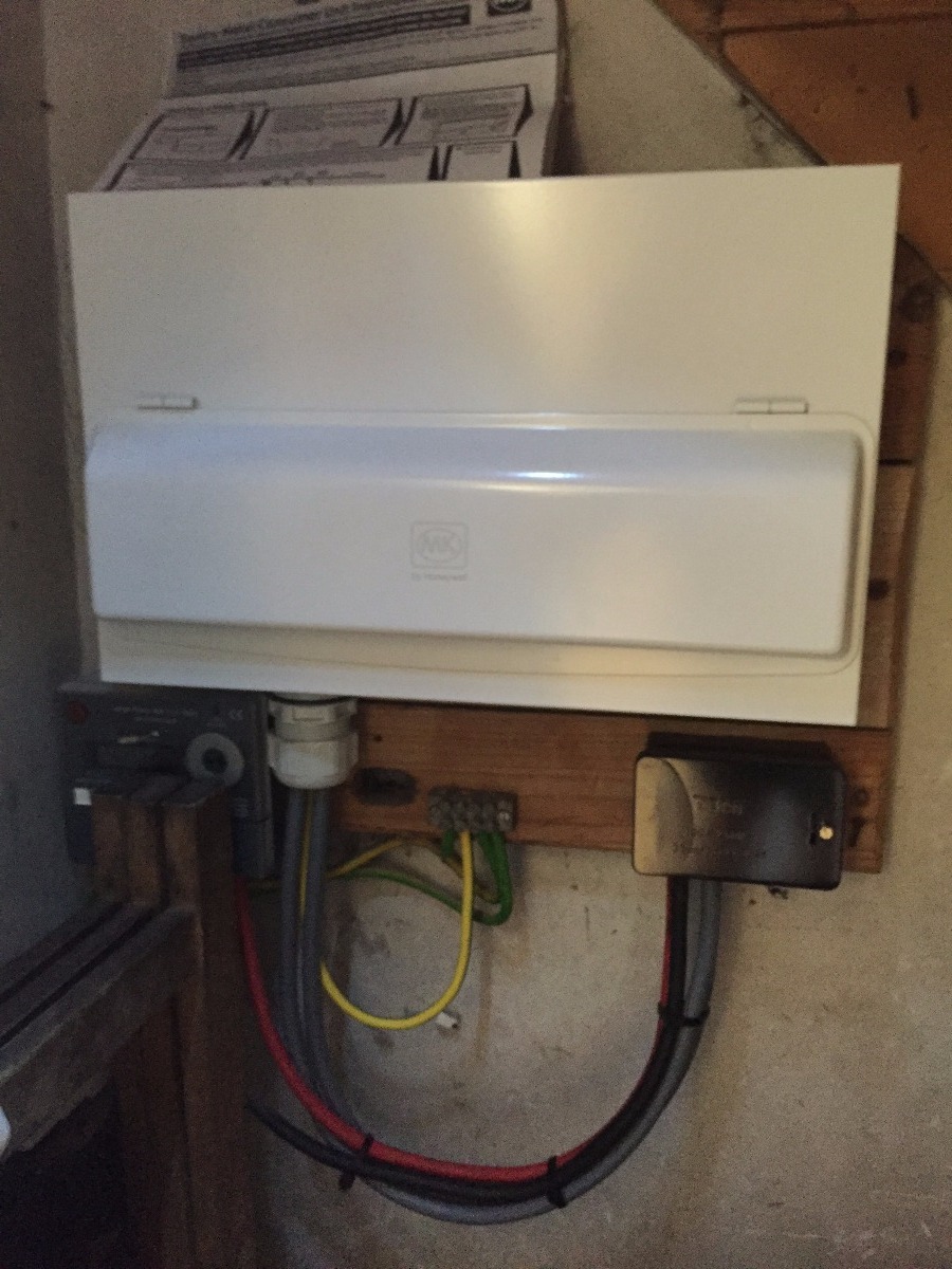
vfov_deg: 61.7
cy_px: 634
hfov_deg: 48.2
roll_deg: +0.9
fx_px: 1063
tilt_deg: -11.7
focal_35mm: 29
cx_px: 476
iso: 640
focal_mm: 4.15
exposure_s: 1/17
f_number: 2.2
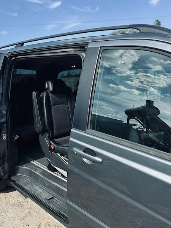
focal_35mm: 32
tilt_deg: -8.4
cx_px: 61
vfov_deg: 56.6
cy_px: 130
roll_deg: +0.7
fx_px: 211
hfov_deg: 43.7
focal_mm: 6.86
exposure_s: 1/1845
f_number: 1.78
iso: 80
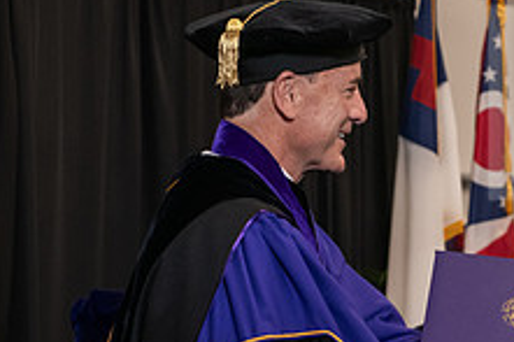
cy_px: 287
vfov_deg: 8.4
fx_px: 2325
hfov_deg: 12.6
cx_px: 419
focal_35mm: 163
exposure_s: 1/125
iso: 2000
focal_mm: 62
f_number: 5
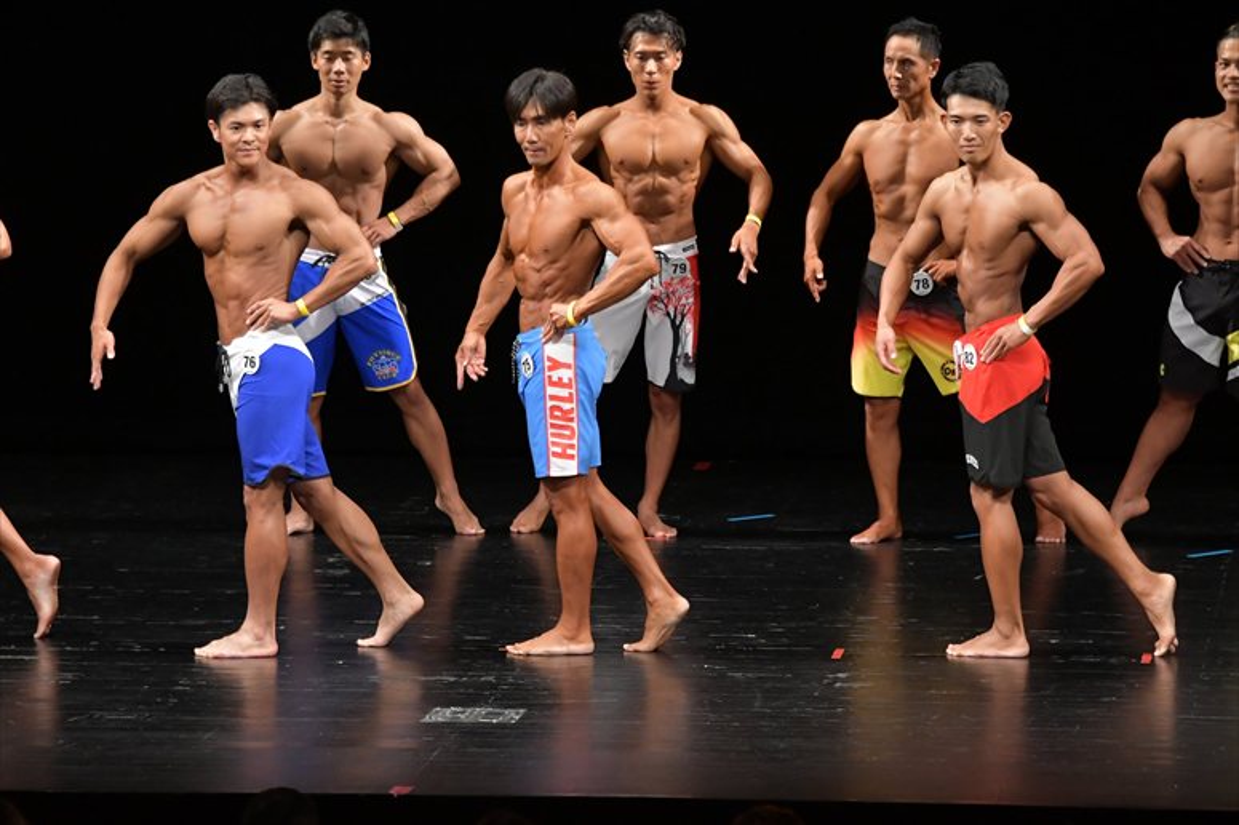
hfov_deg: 9.2
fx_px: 7740
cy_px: 412
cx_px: 620
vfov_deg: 6.1
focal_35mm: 225
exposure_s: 1/400
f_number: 5.6
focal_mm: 150
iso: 3200
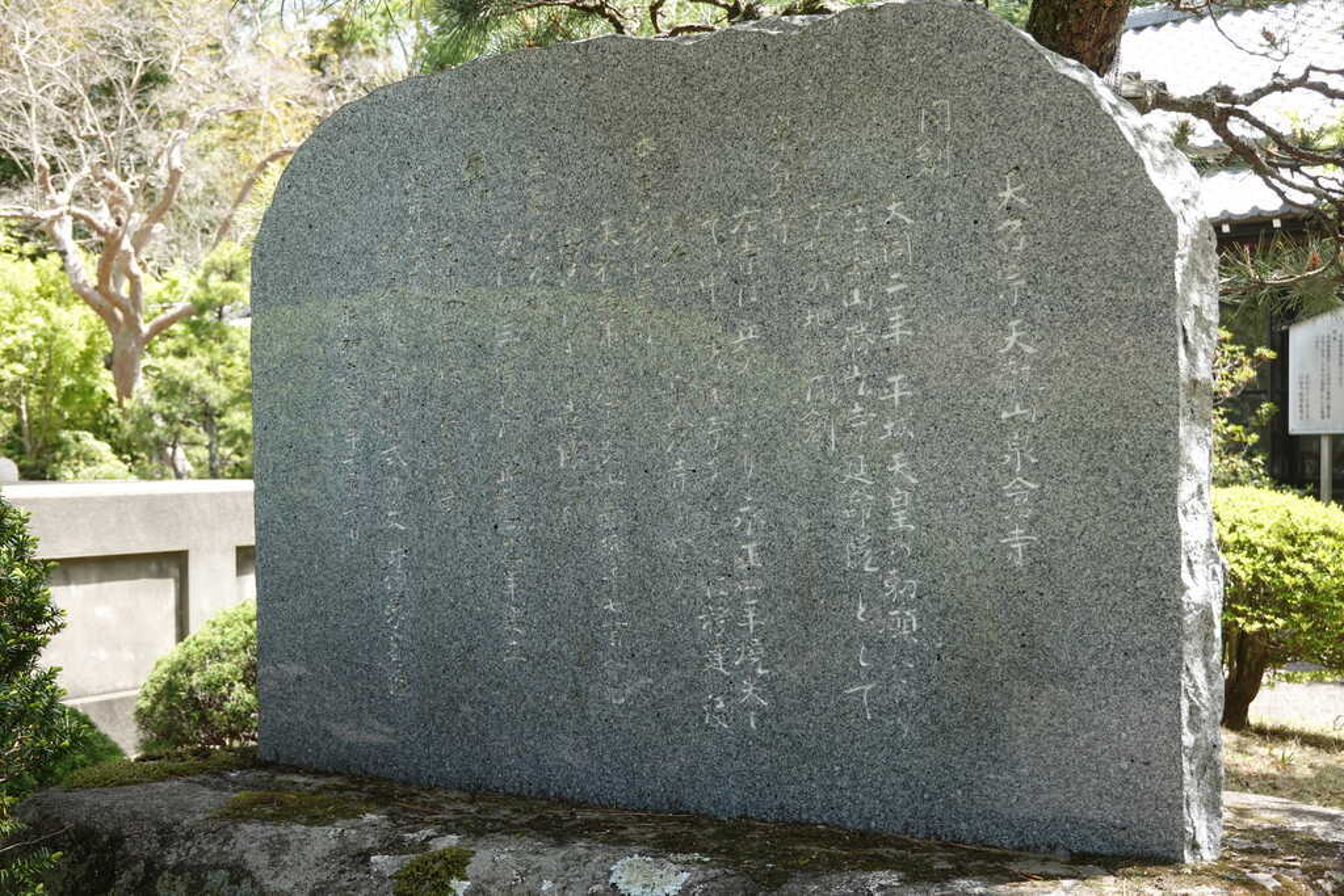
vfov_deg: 28.1
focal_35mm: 48
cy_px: 448
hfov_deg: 41.1
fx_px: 1792
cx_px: 672
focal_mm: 18.24
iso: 125
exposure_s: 1/160
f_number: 4
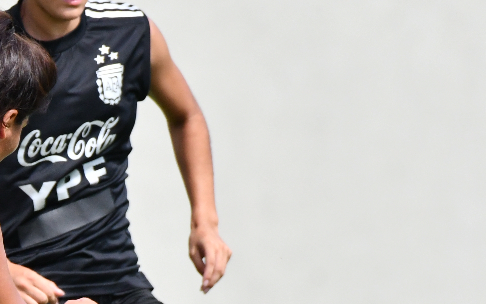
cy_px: 299
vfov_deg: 0.6
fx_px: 29592
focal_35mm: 2234
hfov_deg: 0.9
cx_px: -83
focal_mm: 500
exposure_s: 1/3200
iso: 1250
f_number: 7.1
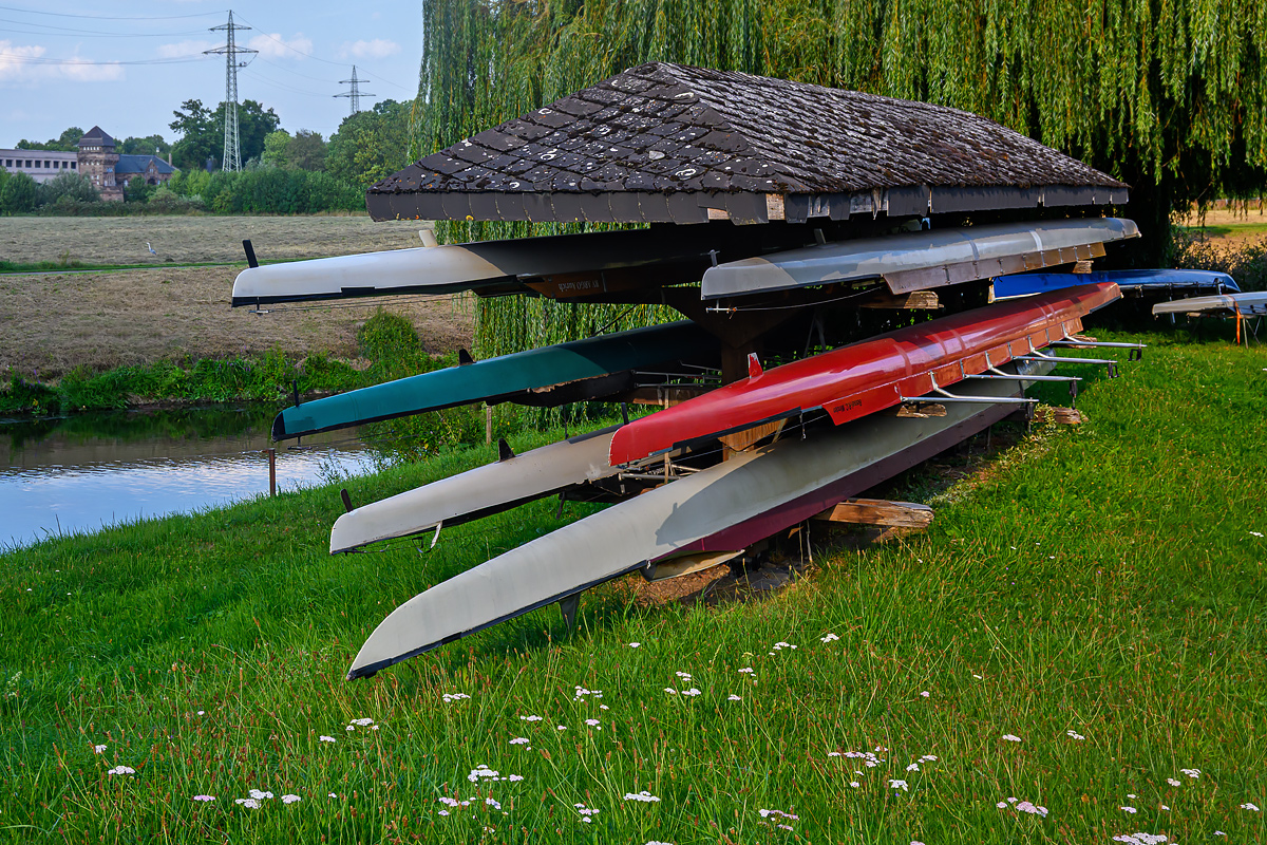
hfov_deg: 46.4
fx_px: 1478
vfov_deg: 31.9
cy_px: 422
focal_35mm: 42
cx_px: 634
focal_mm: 28
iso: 200
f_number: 8
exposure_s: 1/250
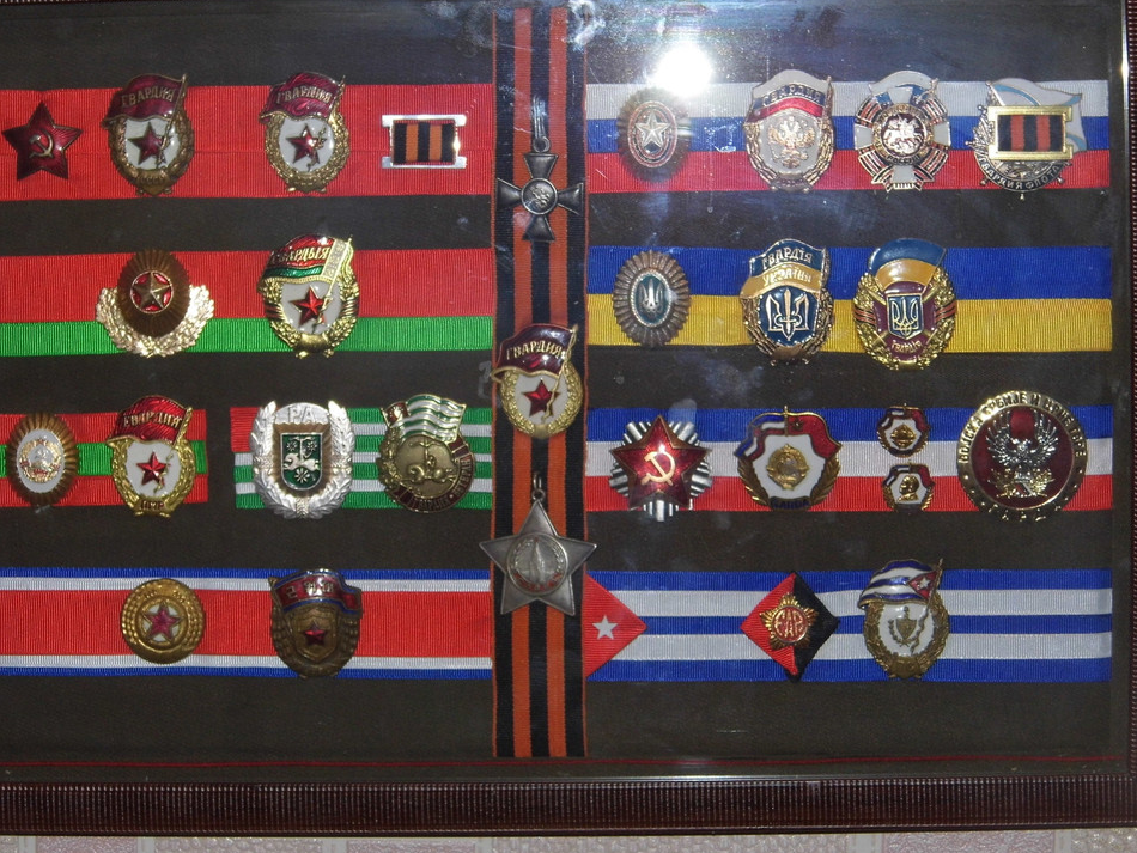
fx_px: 3910
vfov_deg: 12.5
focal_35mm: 119
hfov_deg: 16.5
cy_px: 418
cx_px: 542
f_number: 4.5
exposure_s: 1/60
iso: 100
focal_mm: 19
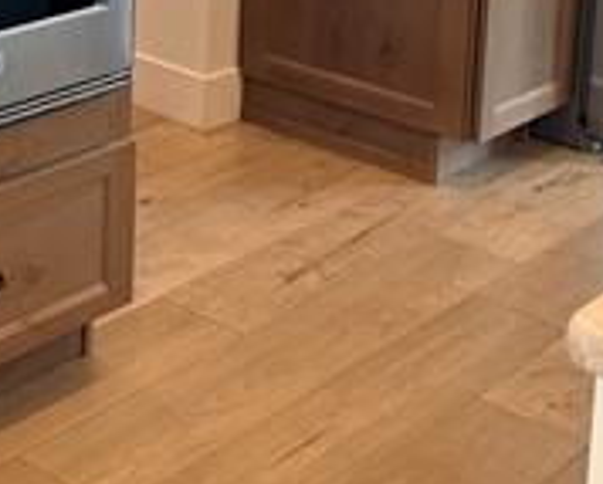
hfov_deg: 21.2
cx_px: -108
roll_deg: -0.8
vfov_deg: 16.5
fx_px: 1502
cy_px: -262
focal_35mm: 84
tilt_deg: -6.6
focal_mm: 6.76
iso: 160
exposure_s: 1/120
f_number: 1.78
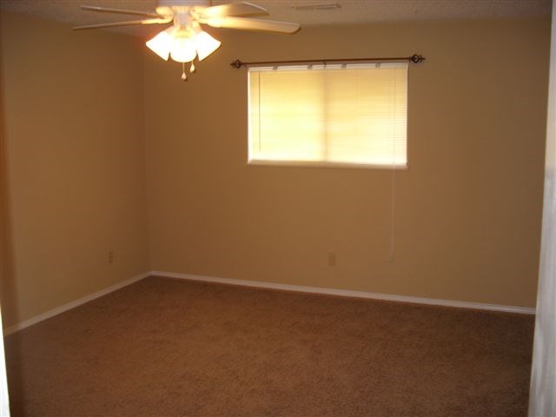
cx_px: 278
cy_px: 208
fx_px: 610
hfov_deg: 49.0
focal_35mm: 38
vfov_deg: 37.7
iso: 50
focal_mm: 7.8
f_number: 2.8
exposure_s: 1/9
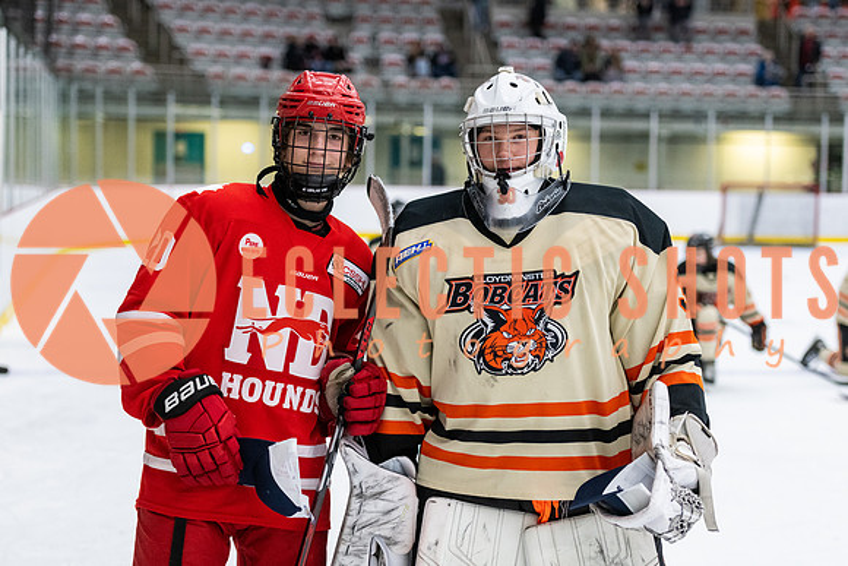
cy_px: 285
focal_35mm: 76
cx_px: 458
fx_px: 1781
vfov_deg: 18.1
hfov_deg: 26.8
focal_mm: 70
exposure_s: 1/640
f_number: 3.2
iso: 3200
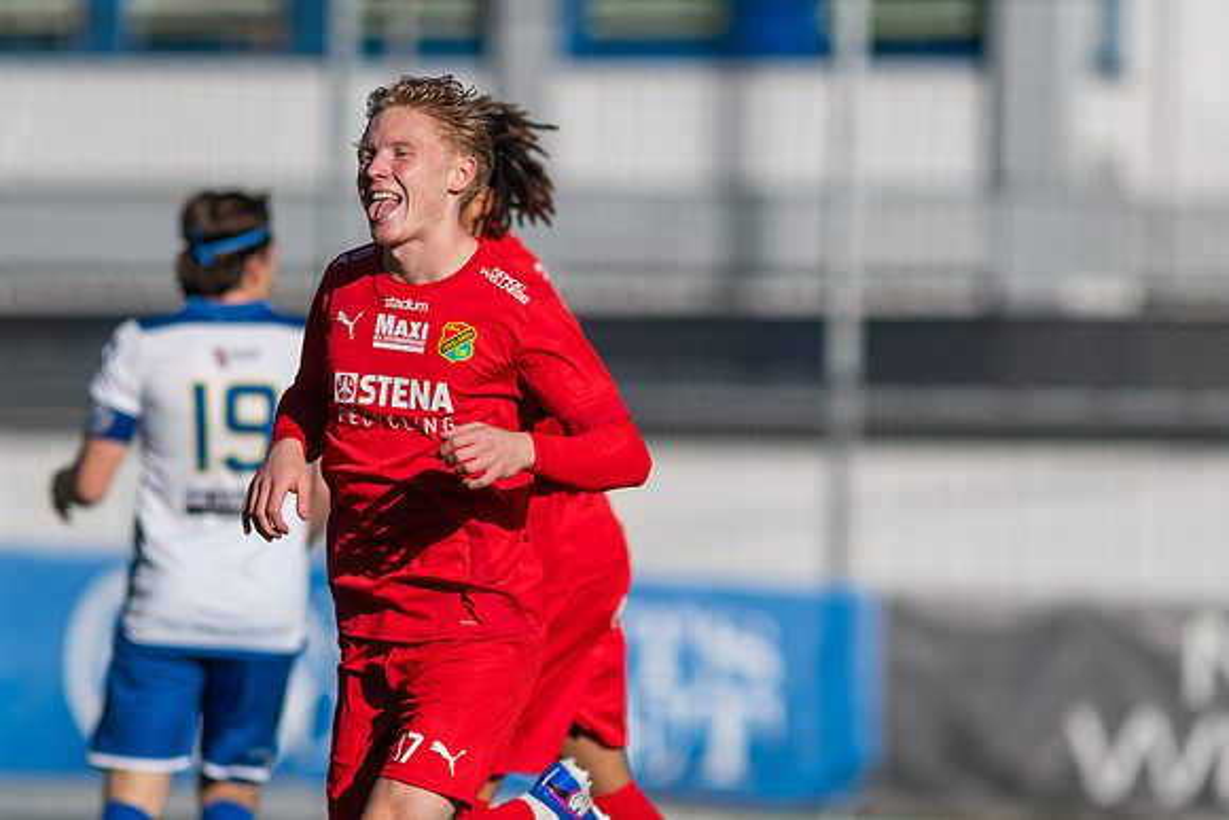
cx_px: 614
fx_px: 16663
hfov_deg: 4.2
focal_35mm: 488
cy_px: 410
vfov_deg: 2.8
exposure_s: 1/2000
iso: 100
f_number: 3.2
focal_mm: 300
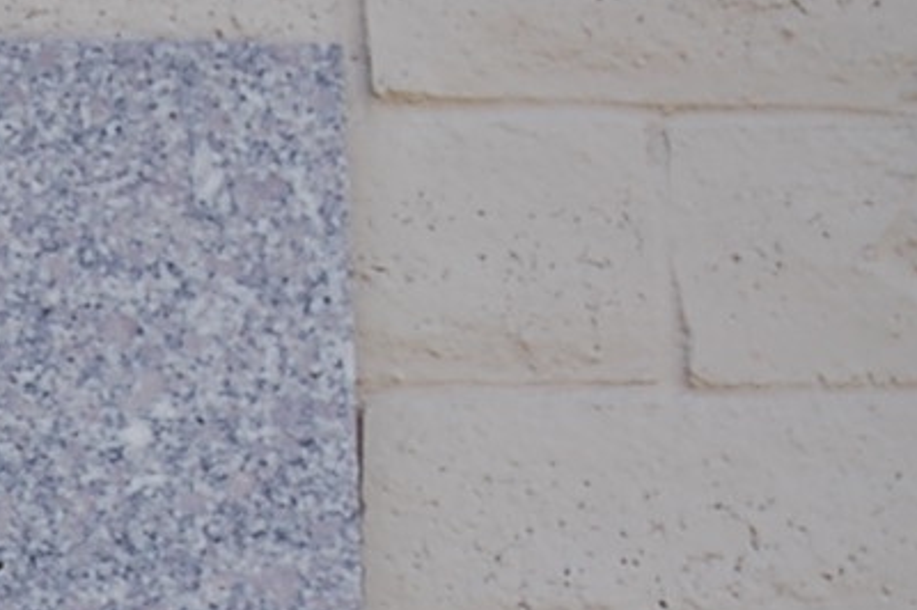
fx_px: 7177
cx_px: -766
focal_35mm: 282
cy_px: 1018
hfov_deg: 7.1
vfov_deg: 4.8
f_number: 6.3
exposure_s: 1/160
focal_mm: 50
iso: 200
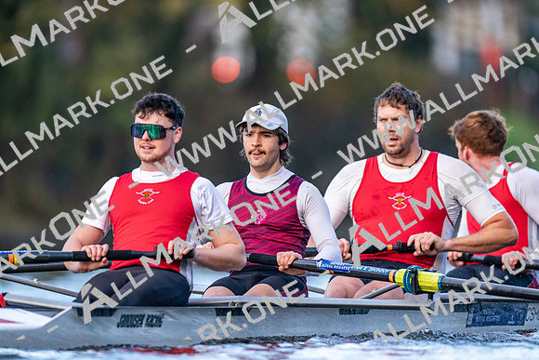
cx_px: 270
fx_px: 8985
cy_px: 180
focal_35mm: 600
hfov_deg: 3.4
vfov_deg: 2.3
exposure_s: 1/2500
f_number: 4
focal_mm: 600
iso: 2800
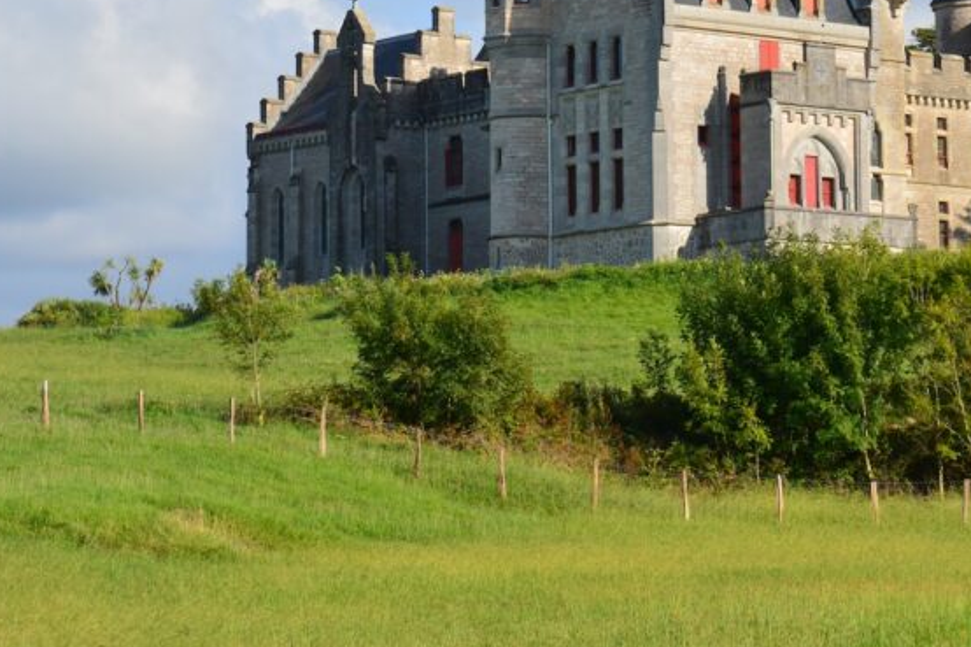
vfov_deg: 8.0
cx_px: 848
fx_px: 4638
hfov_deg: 11.9
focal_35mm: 172
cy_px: 123
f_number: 11
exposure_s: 1/160
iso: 100
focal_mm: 62
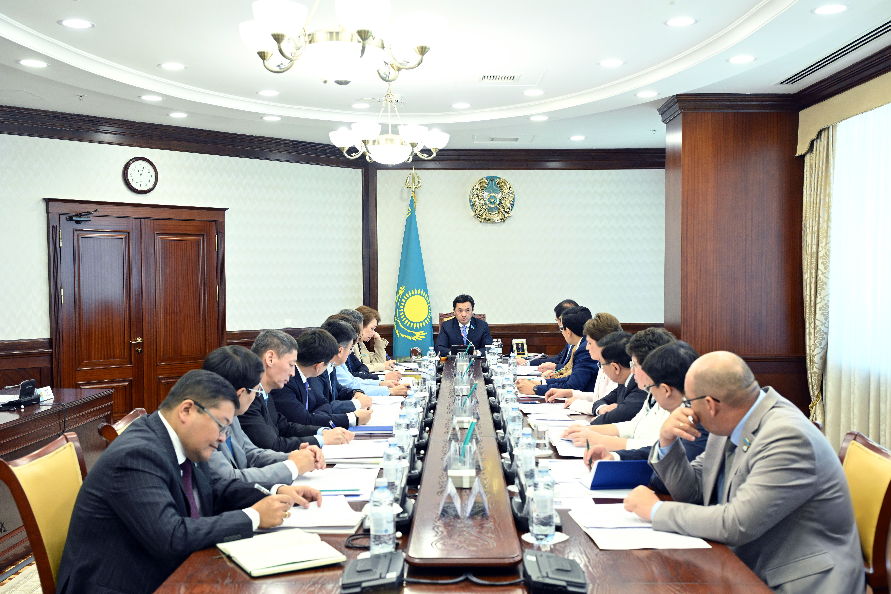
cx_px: 446
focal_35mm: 37
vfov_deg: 35.9
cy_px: 297
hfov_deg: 51.9
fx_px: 916
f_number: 4.5
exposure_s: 1/125
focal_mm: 37
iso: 1600
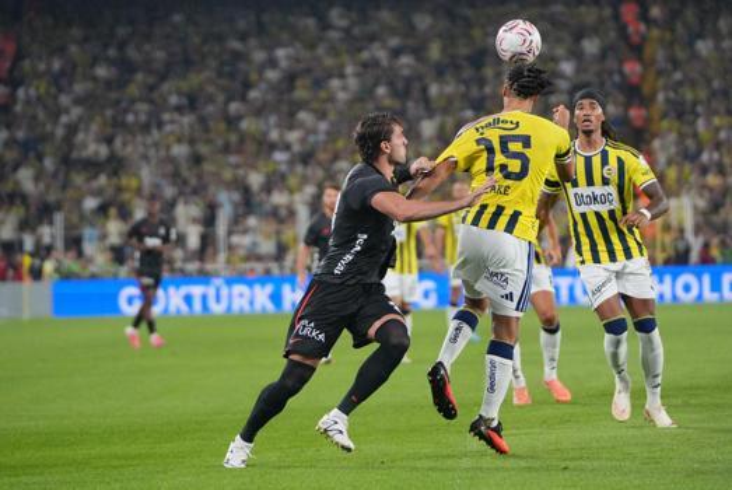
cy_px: 245
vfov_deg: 6.2
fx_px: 4519
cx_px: 366
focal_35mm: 222
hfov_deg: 9.3
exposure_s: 1/2500
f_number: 2.8
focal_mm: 148
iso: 2500
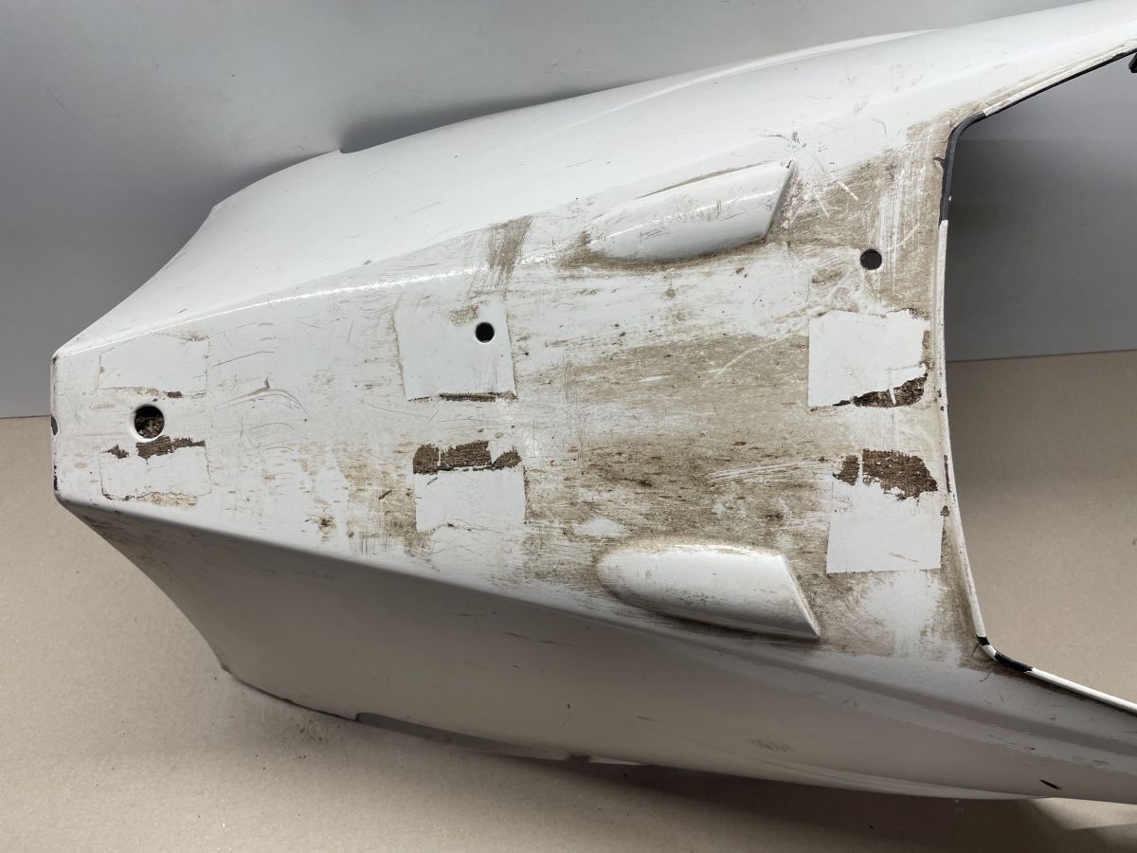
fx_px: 854
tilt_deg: -51.0
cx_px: 568
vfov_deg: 53.1
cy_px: 426
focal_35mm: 26
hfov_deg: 67.3
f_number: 1.6
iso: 32
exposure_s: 1/100
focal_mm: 4.2
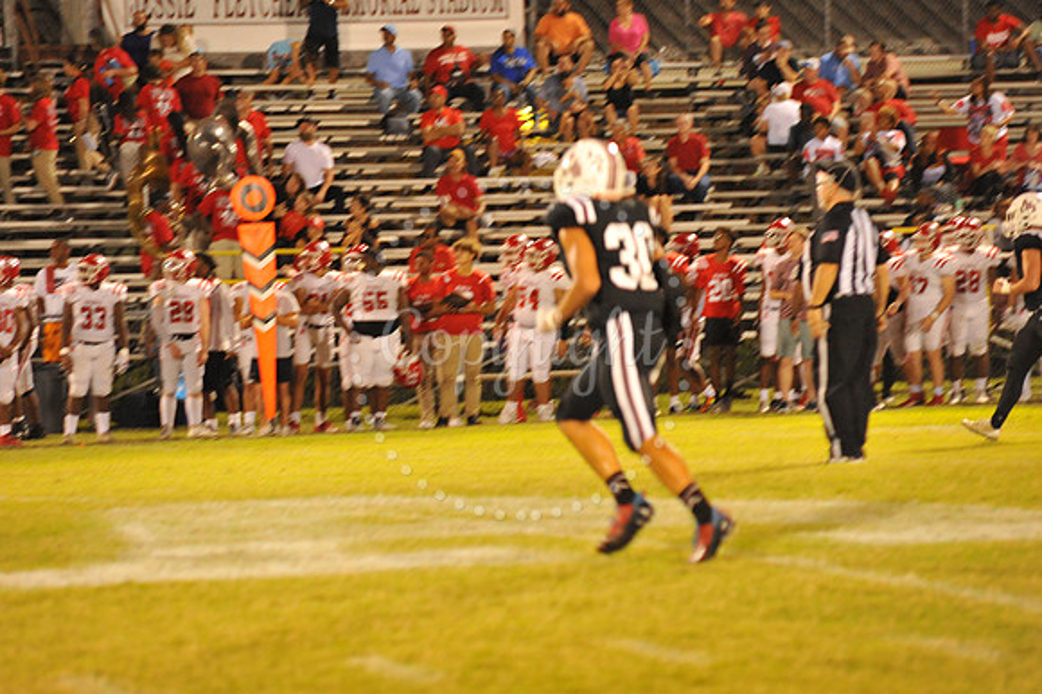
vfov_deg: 6.9
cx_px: 521
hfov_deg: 10.3
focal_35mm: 200
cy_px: 347
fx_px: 5785
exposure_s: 1/160
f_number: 5
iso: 5000
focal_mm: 200
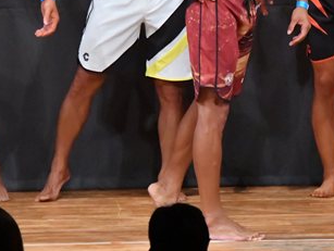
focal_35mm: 618
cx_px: 291
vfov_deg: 2.4
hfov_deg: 3.2
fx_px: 5970
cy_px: 21
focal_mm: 170
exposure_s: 1/400
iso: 10000
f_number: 5.6
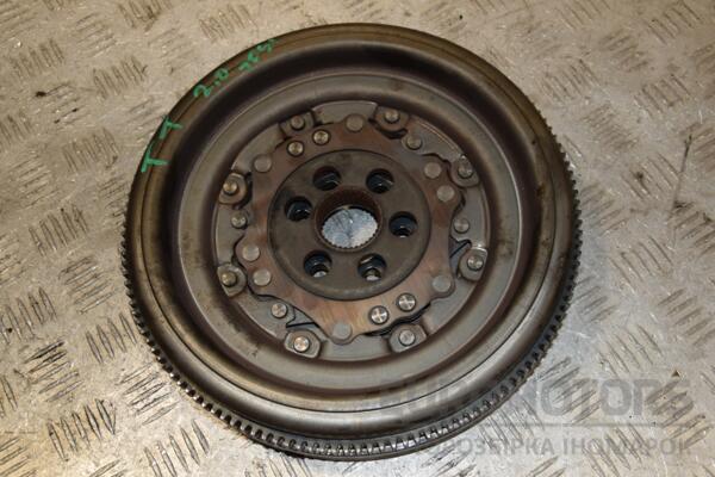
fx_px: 834
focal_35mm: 42
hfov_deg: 46.4
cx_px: 358
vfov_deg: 31.9
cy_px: 238
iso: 800
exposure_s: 1/200
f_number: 7.1
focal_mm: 28
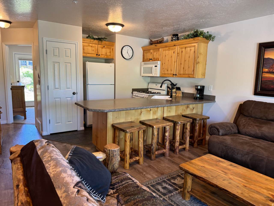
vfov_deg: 56.8
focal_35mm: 24
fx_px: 190
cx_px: 137
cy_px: 103
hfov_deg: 71.6
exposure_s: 1/60
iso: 125
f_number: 1.78
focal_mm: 6.76
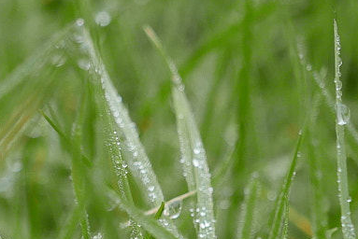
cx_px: 155
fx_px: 3115
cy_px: 331
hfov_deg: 6.6
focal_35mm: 313
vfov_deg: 4.4
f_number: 3.5
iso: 200
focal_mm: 34
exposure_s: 1/125
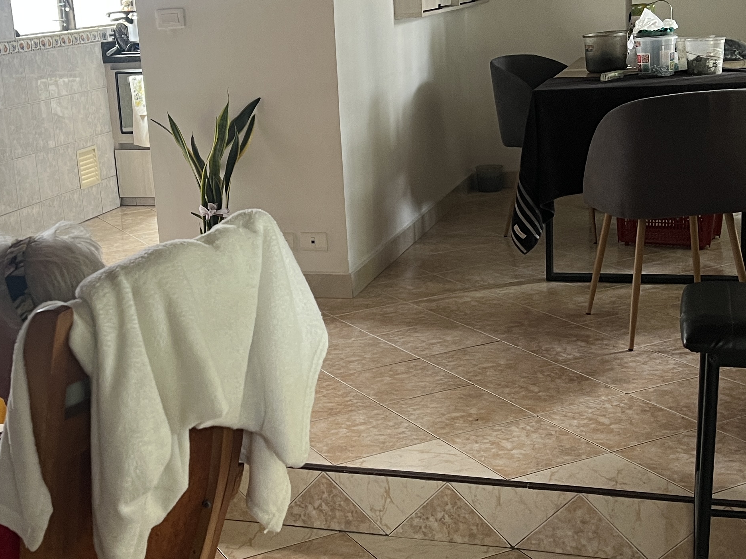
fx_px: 1207
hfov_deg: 34.2
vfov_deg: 26.1
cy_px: 233
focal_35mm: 56
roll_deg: +4.1
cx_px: 298
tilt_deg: -11.8
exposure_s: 1/60
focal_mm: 5.7
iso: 100
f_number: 1.5
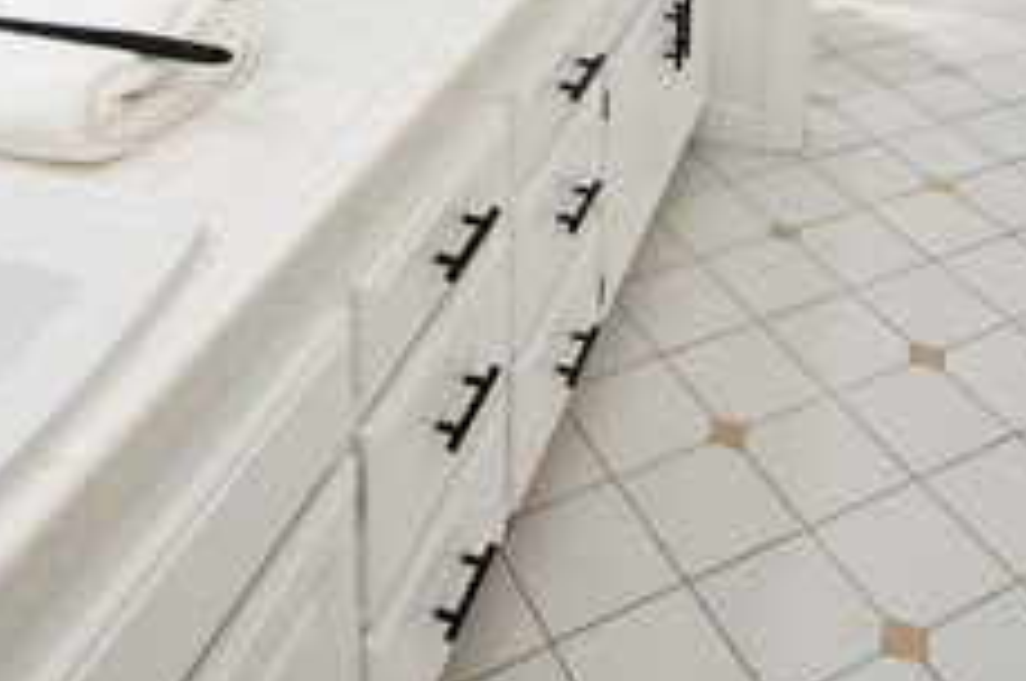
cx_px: 623
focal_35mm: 42
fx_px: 1195
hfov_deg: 46.2
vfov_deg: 26.2
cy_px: -244
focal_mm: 10
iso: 200
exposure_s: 1/125
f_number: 5.6
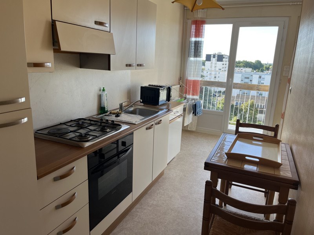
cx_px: 157
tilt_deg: -13.8
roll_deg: -2.5
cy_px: 118
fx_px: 236
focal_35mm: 26
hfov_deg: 67.3
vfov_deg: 53.1
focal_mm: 5.1
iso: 40
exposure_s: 1/216
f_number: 1.6
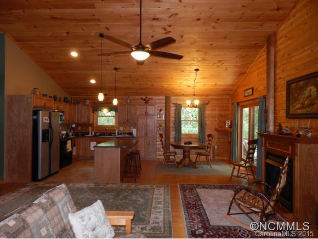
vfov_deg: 61.2
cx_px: 159
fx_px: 202
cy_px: 120
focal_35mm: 22
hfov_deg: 76.3
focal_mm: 4
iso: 200
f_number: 3
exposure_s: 1/30
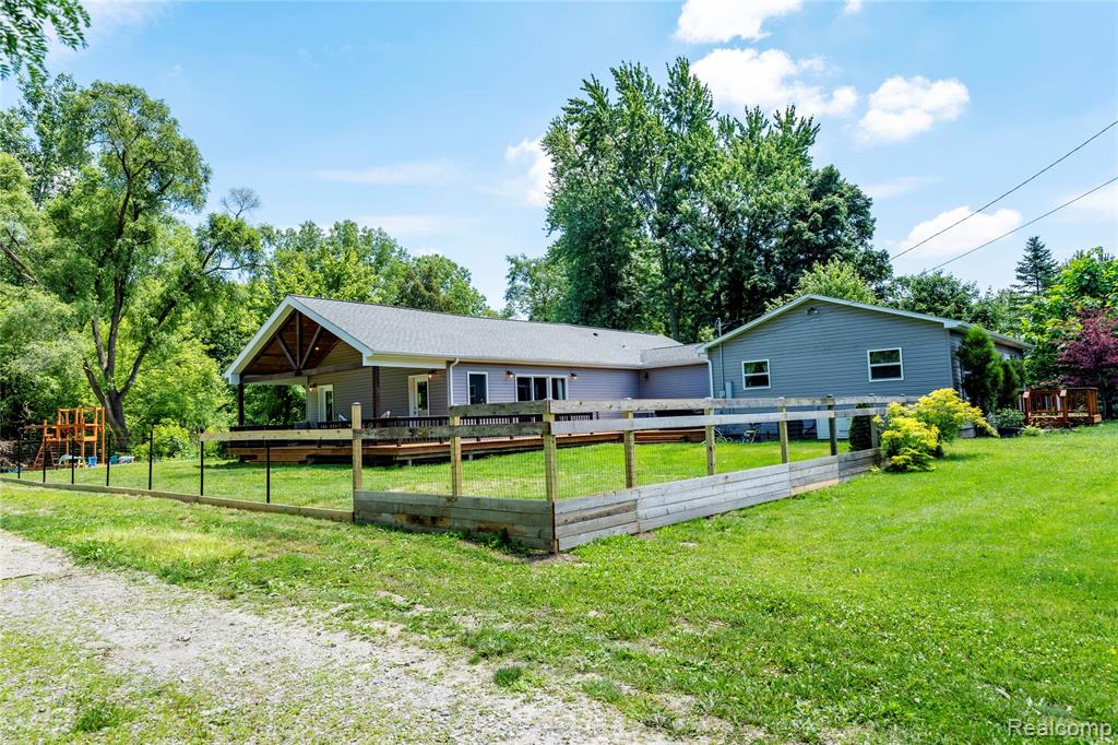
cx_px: 559
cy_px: 372
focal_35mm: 24
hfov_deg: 73.8
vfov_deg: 53.1
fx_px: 745
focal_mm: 24
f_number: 6.3
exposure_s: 1/250
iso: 100
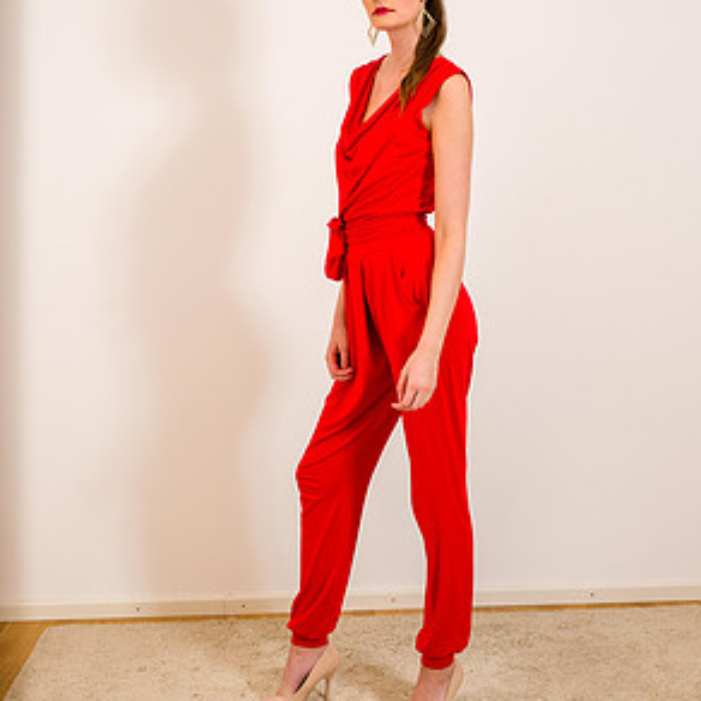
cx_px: 357
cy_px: 334
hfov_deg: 31.1
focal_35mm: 55
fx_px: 1260
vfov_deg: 31.1
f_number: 6.3
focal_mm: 42
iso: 500
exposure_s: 1/250
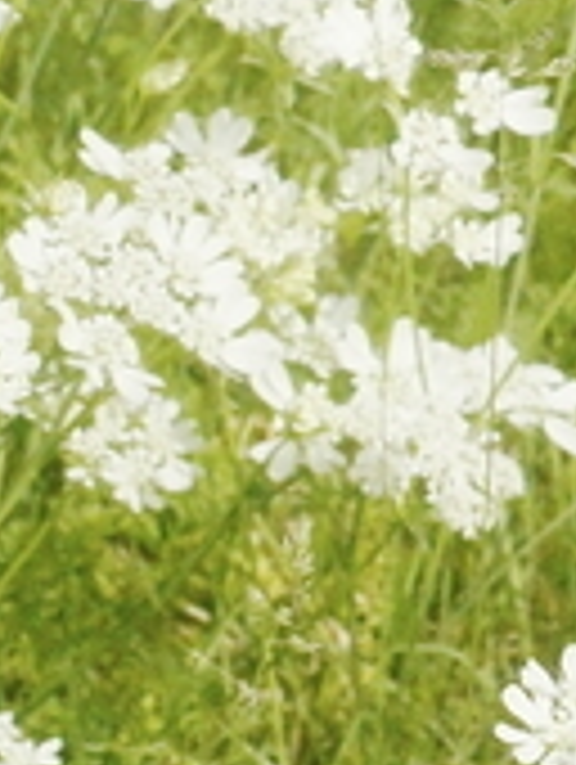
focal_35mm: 507
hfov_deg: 2.9
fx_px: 11220
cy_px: -338
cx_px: 1069
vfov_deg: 3.9
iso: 800
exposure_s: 1/4000
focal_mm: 50
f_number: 8
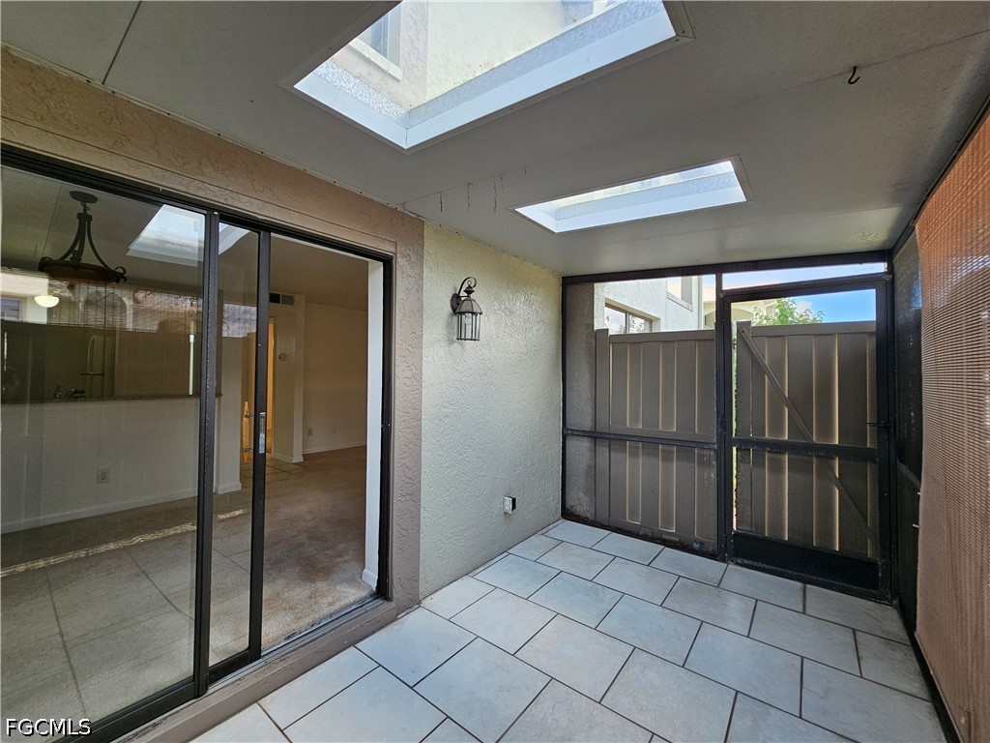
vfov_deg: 89.9
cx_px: 495
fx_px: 372
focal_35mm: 13
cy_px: 372
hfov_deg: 106.2
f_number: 2.2
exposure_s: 1/124
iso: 50
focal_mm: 2.2
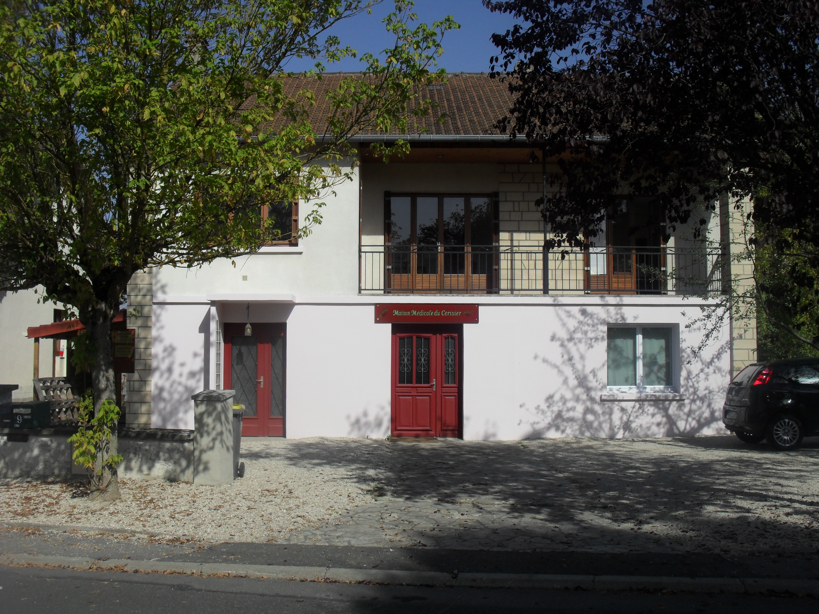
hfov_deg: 52.6
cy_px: 307
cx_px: 410
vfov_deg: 40.7
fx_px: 828
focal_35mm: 35
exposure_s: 1/350
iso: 100
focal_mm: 6.3
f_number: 8.4
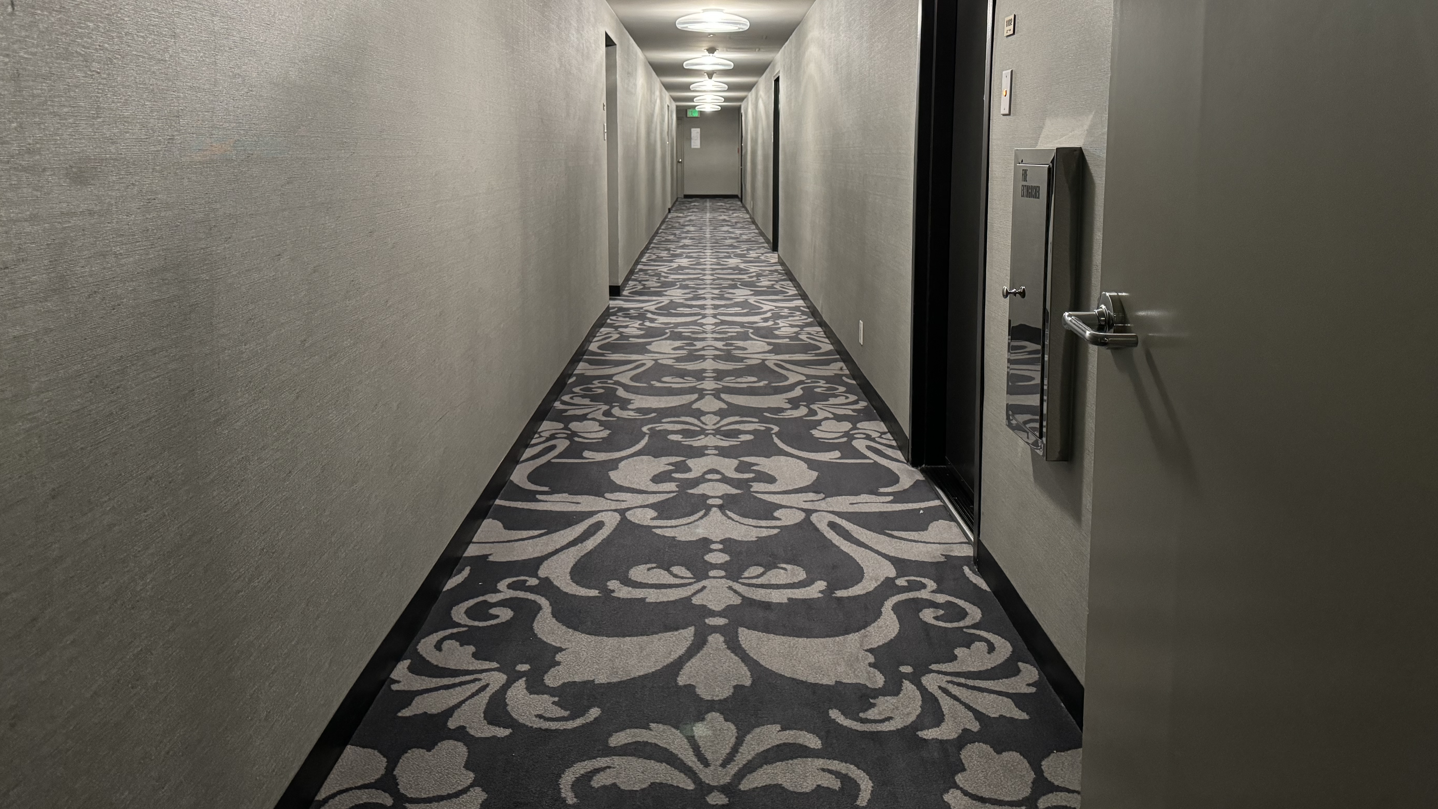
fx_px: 1030
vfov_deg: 42.3
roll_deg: -0.2
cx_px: 704
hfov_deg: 69.9
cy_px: 265
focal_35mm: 27
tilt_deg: -7.0
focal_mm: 6.76
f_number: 1.78
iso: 800
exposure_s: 1/40
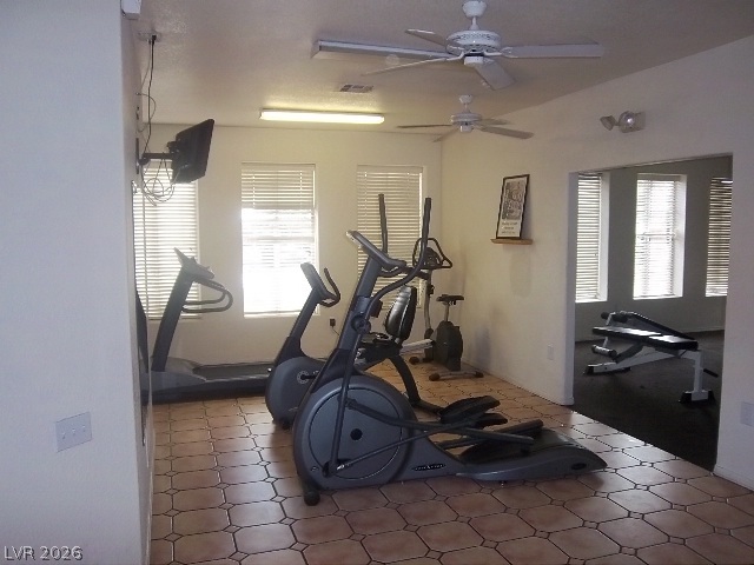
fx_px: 610
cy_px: 282
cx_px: 377
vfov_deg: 49.7
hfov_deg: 63.4
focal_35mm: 28
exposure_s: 1/40
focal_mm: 5.1
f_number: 3.5
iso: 160
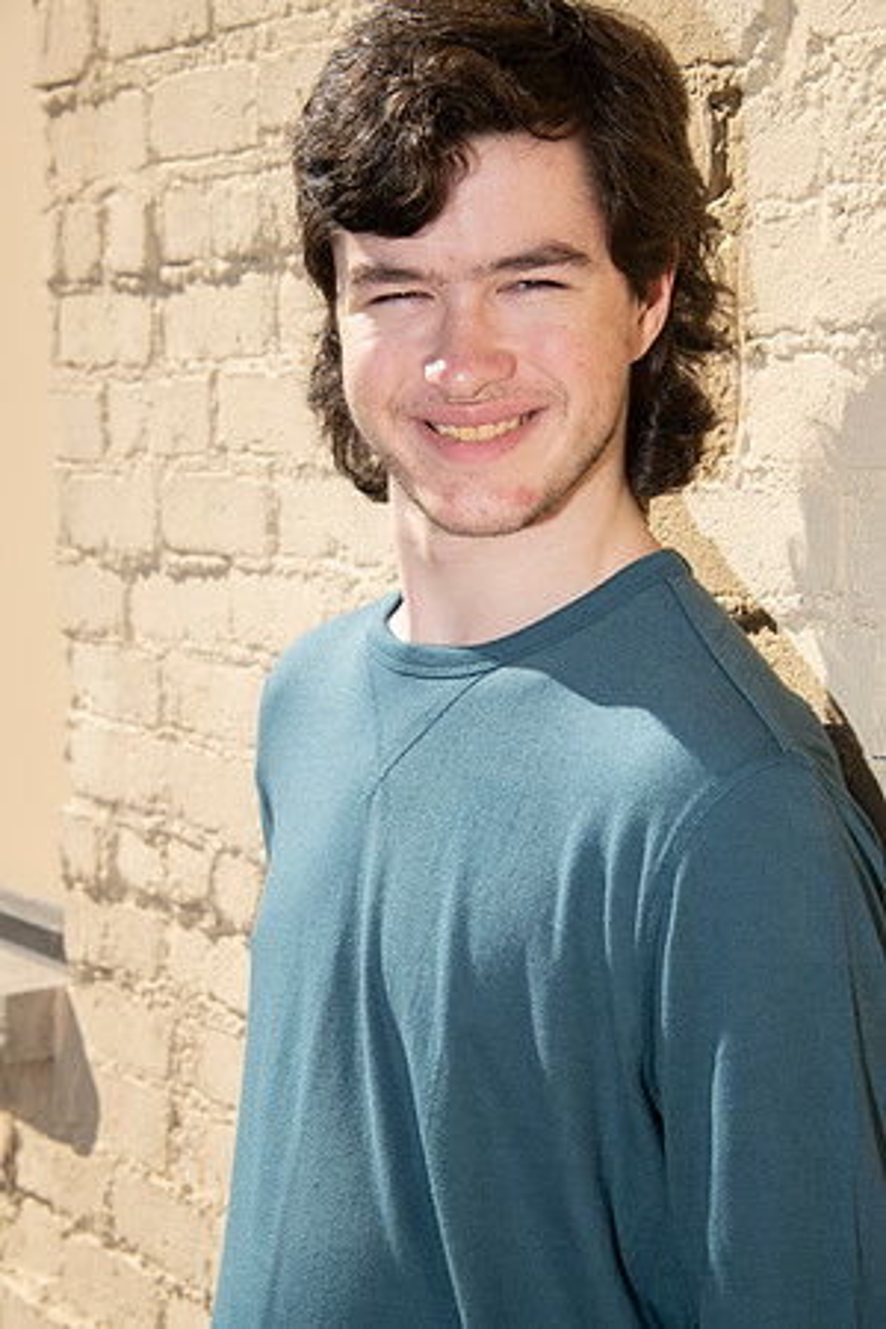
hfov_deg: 14.9
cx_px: 443
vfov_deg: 22.1
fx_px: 3396
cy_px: 664
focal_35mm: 92
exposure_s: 1/160
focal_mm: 92
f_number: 10
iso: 160
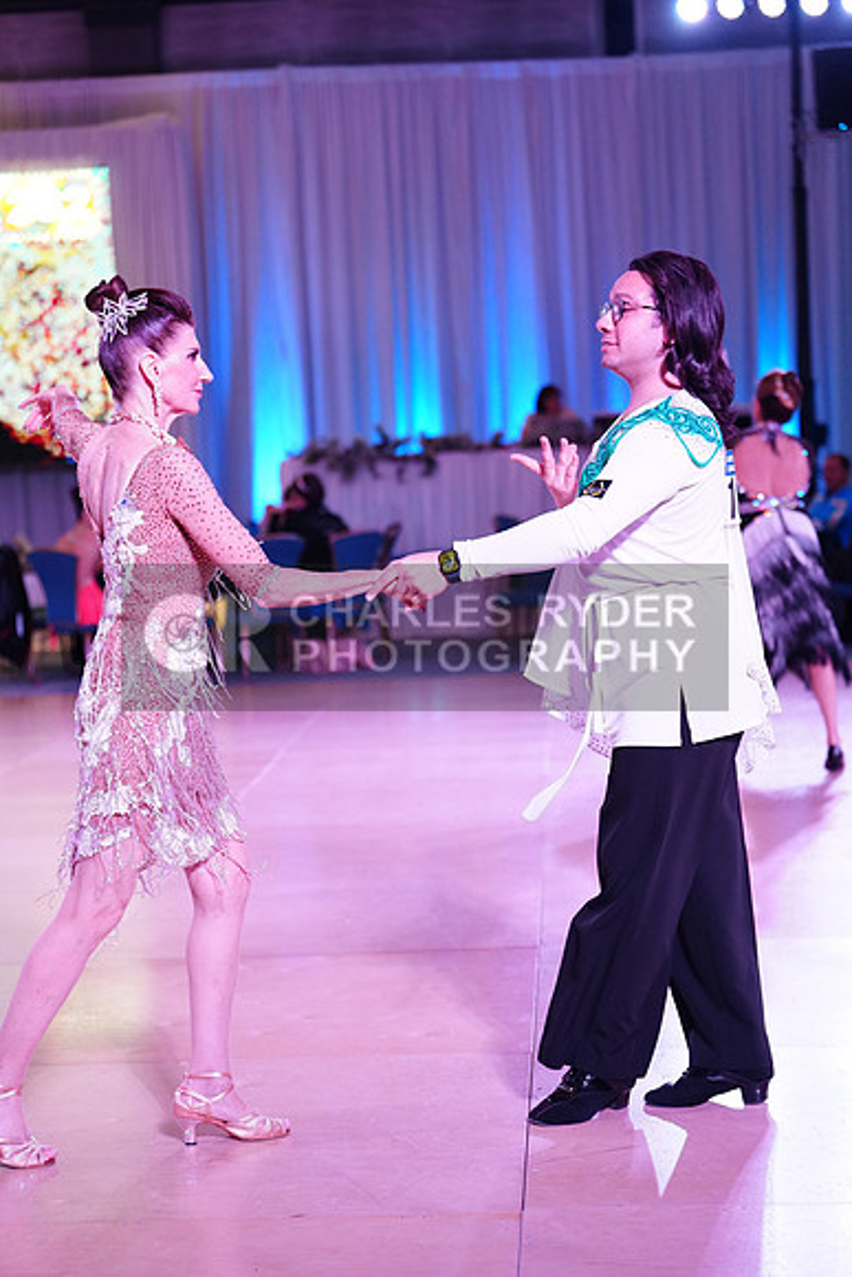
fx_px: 2483
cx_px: 426
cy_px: 638
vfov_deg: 28.8
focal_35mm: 70
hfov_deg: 19.5
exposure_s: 1/500
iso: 2500
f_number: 2.8
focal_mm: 70
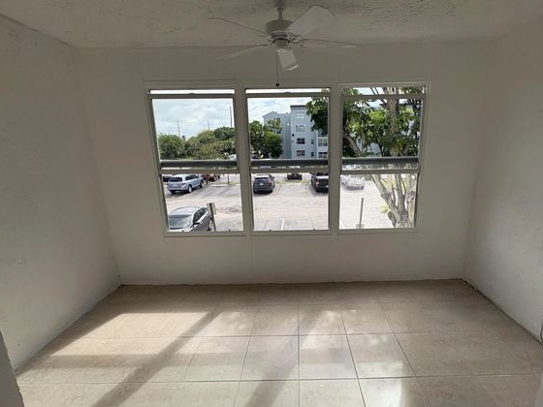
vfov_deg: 78.1
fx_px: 251
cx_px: 300
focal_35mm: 16
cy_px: 196
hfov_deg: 94.2
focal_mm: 2.22
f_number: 2.2
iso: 40
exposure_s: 1/537
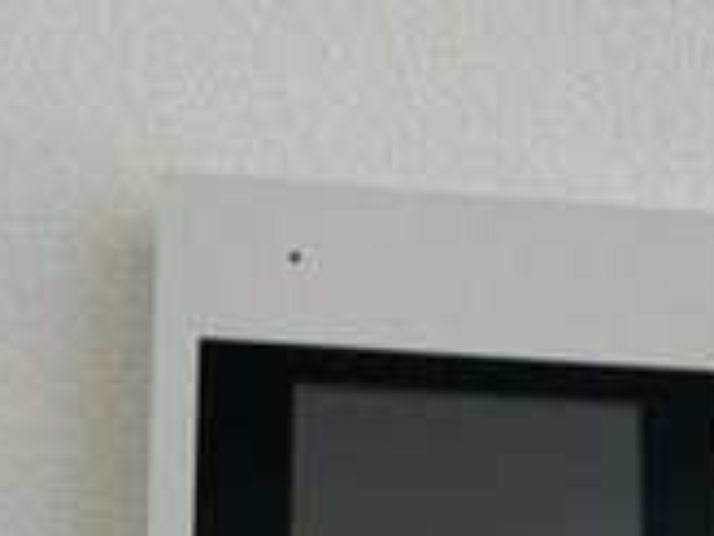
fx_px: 1836
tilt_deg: +12.0
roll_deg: +0.3
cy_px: 706
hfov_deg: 21.9
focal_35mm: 89
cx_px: 496
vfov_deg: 15.7
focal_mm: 4.2
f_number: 1.6
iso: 80
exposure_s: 1/121
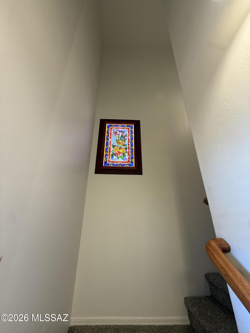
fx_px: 135
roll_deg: -0.4
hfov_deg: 85.7
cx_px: 125
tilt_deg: +24.7
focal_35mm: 14
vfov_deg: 102.1
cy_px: 166
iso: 200
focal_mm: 2.22
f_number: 2.2
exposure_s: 1/60
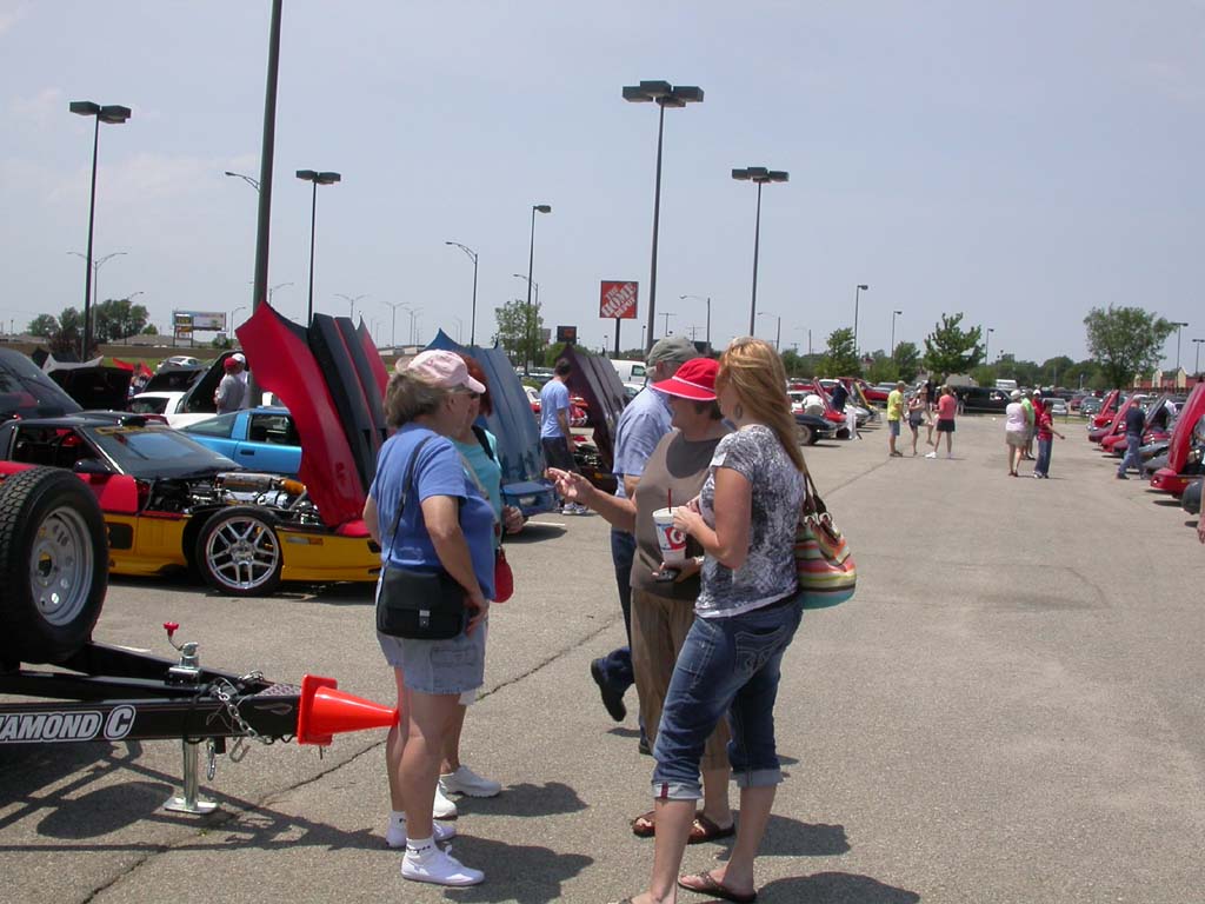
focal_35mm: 38
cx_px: 602
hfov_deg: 49.0
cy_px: 452
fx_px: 1323
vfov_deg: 37.7
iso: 100
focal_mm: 7.85
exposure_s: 1/438
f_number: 7.5
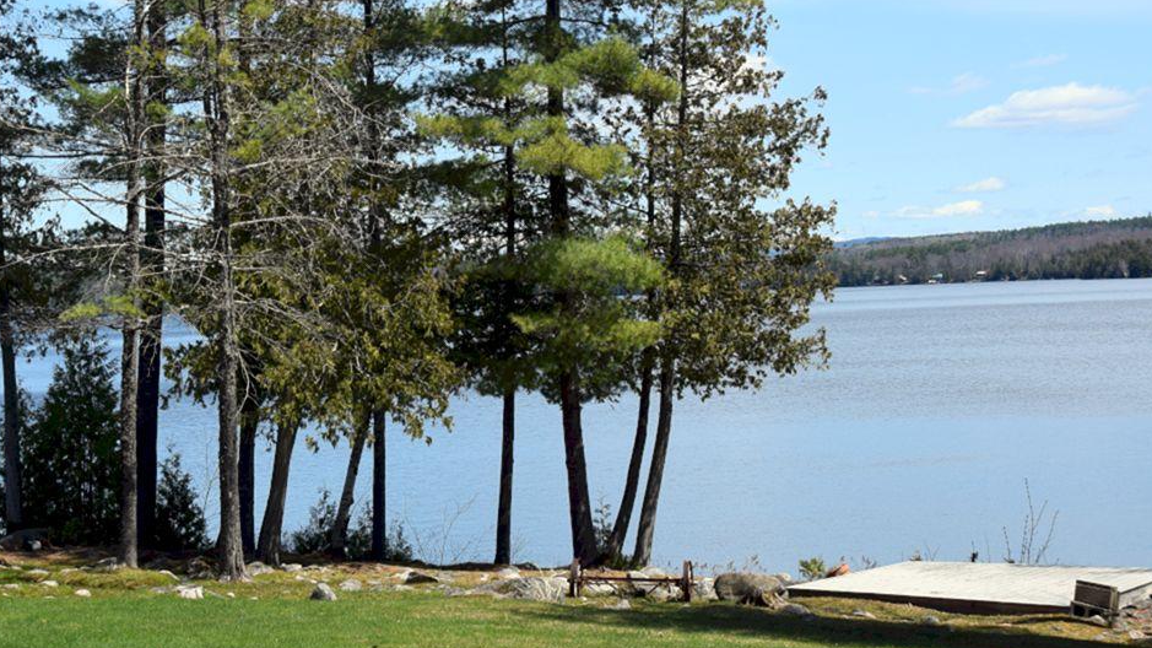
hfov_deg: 27.0
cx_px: 340
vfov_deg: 15.5
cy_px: 216
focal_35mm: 78
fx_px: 2377
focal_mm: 31
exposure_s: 1/400
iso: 200
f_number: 10
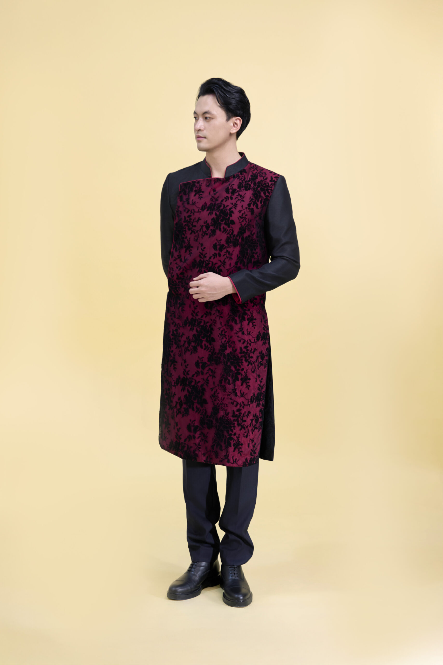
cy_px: 332
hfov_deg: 23.0
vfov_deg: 33.9
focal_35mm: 59
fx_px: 1089
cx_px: 222
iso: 400
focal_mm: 59
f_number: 4
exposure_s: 1/80
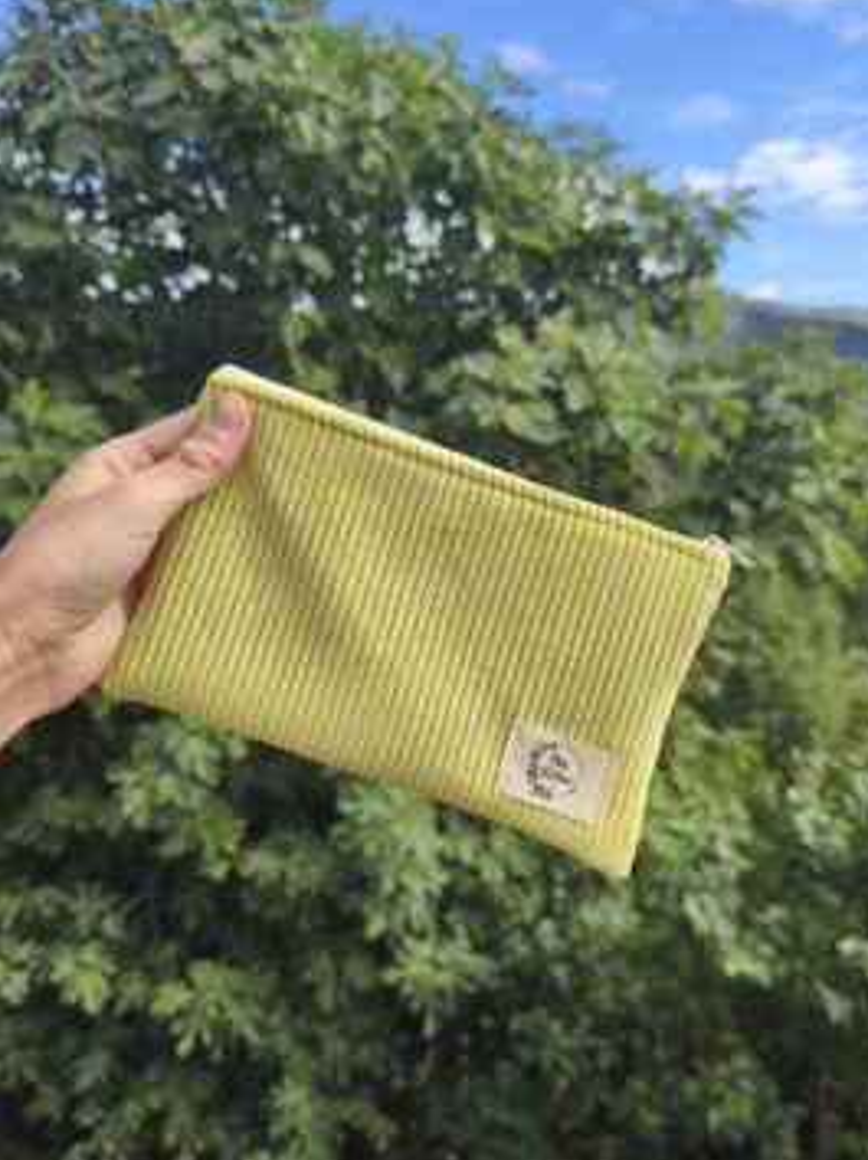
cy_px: 583
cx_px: 436
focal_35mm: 26
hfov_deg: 53.0
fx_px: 870
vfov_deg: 67.3
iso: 50
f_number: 1.65
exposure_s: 1/561
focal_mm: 6.18
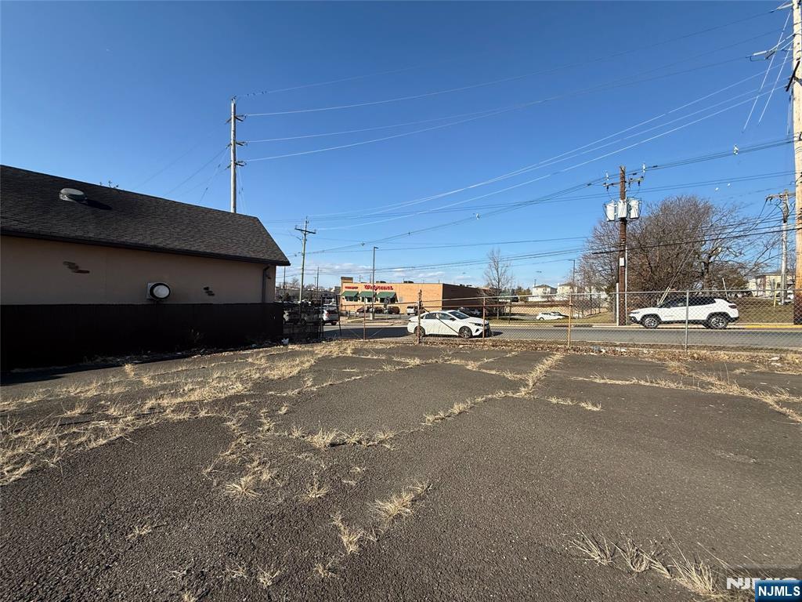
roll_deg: -2.8
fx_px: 324
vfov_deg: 85.7
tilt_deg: -0.2
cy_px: 301
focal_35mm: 14
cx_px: 401
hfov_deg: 102.1
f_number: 2.2
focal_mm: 2.22
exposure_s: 1/2165
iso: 50
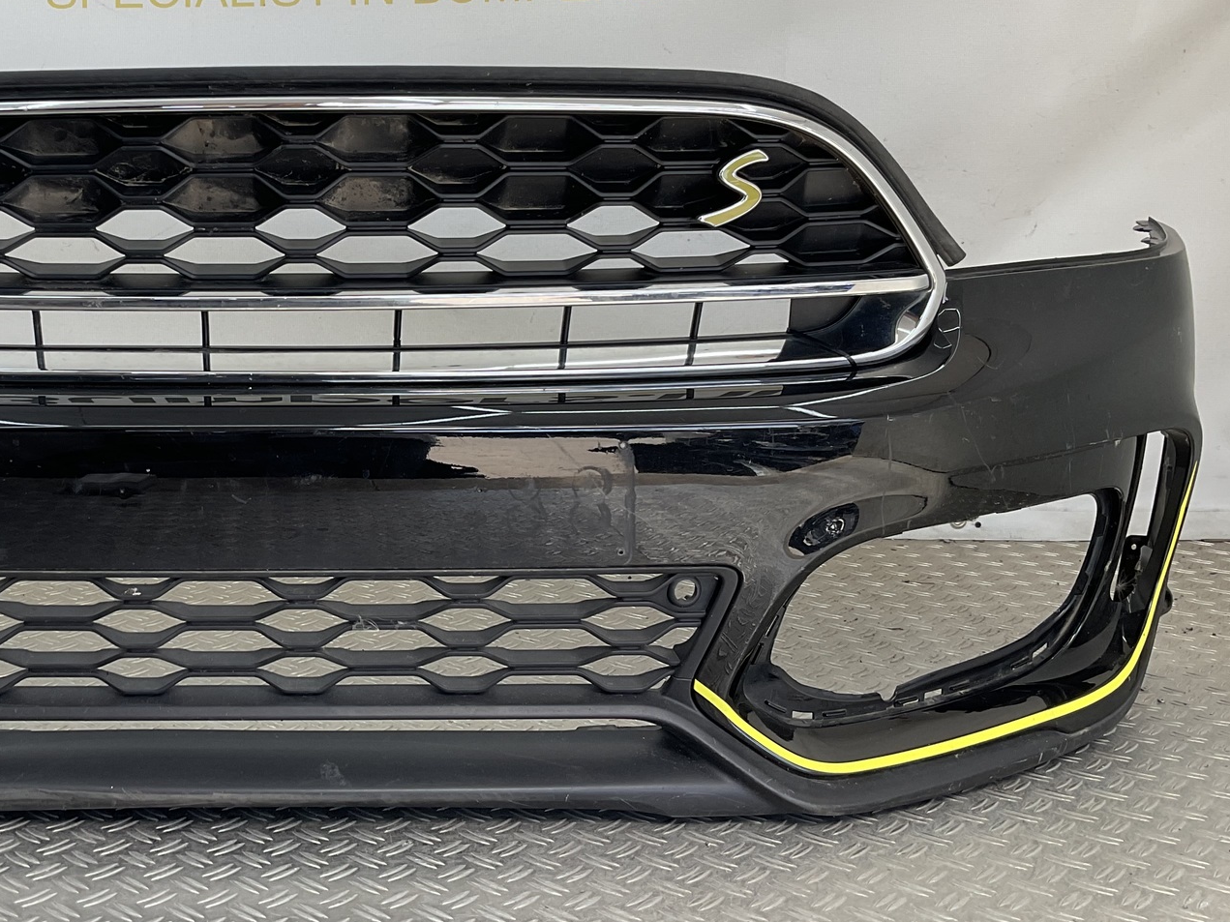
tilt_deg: -9.5
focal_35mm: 46
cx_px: 307
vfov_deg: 31.4
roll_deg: -0.6
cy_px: 383
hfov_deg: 40.1
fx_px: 1634
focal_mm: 3
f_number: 1.8
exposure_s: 1/141
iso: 16
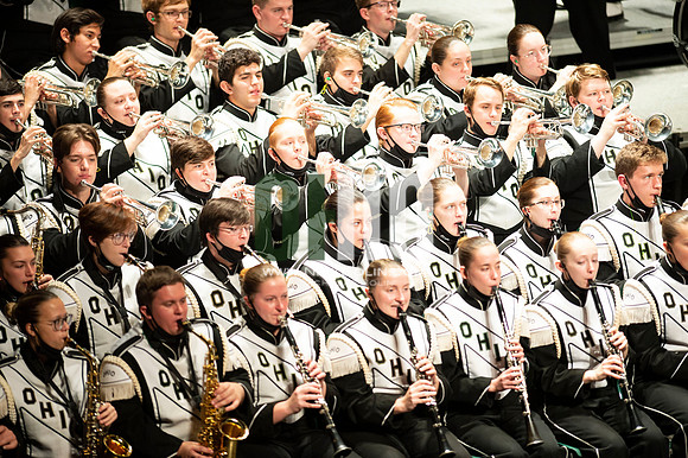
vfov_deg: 4.6
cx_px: 344
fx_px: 5730
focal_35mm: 300
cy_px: 229
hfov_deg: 6.9
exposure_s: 1/500
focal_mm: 300
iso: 3200
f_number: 2.8
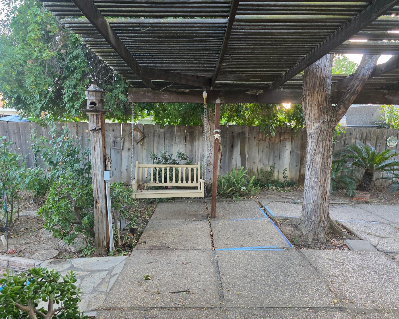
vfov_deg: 58.8
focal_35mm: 24
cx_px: 199
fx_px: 283
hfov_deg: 70.3
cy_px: 159
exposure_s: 1/120
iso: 250
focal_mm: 6.3
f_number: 1.7
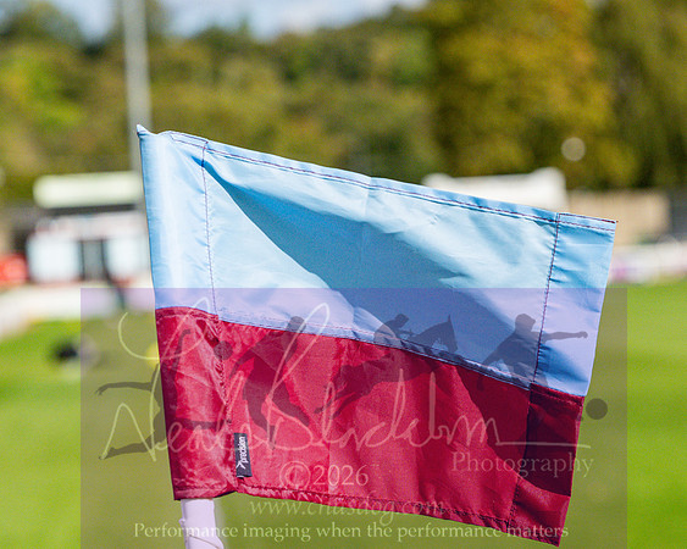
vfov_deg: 10.8
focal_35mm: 143
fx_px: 2908
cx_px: 344
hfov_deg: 13.5
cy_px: 274
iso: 1000
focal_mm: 85
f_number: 4.5
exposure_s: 1/12800
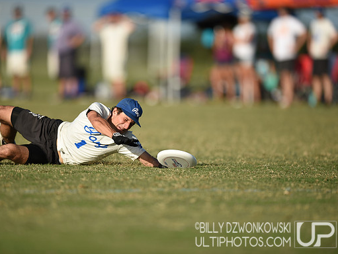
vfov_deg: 3.4
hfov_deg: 4.5
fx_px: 4260
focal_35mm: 436
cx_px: 153
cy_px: 127
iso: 125
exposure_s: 1/3200
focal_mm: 400
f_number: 2.8
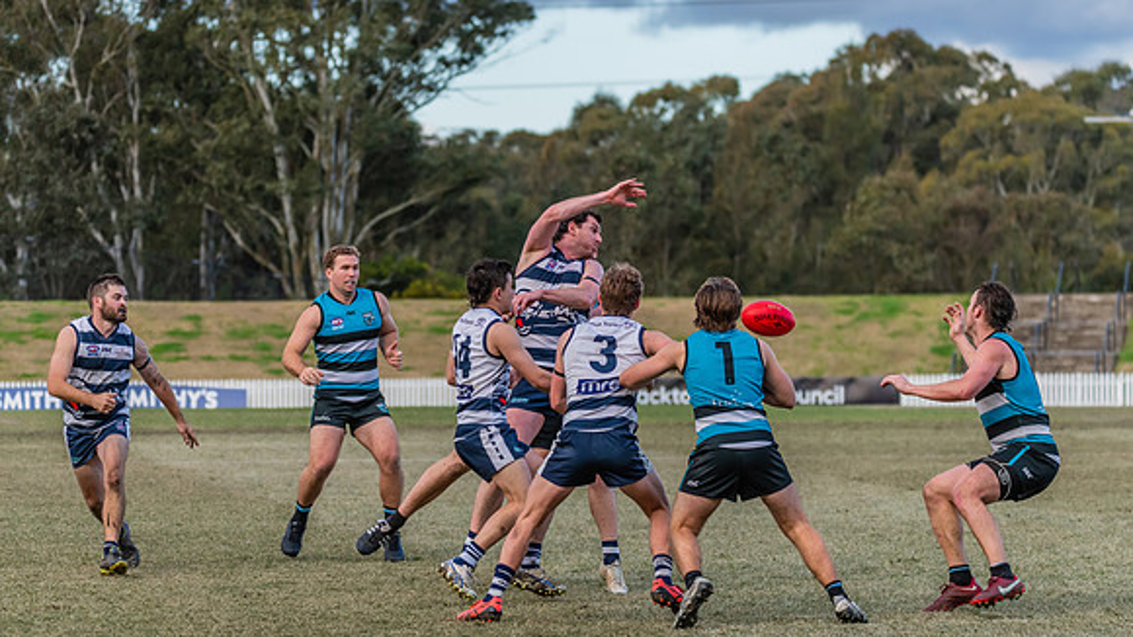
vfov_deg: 6.4
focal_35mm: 190
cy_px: 266
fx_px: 5718
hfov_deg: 11.3
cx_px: 566
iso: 1000
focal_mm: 180
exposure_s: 1/2000
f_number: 5
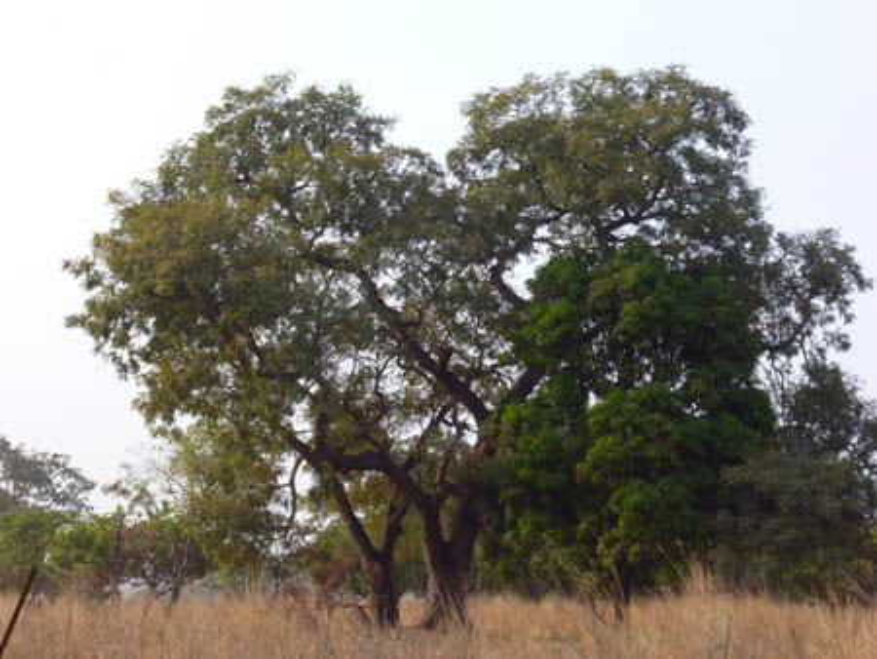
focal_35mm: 112
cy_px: 330
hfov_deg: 17.6
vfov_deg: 13.2
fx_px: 2839
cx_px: 438
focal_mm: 20
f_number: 6.5
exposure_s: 1/125
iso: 200
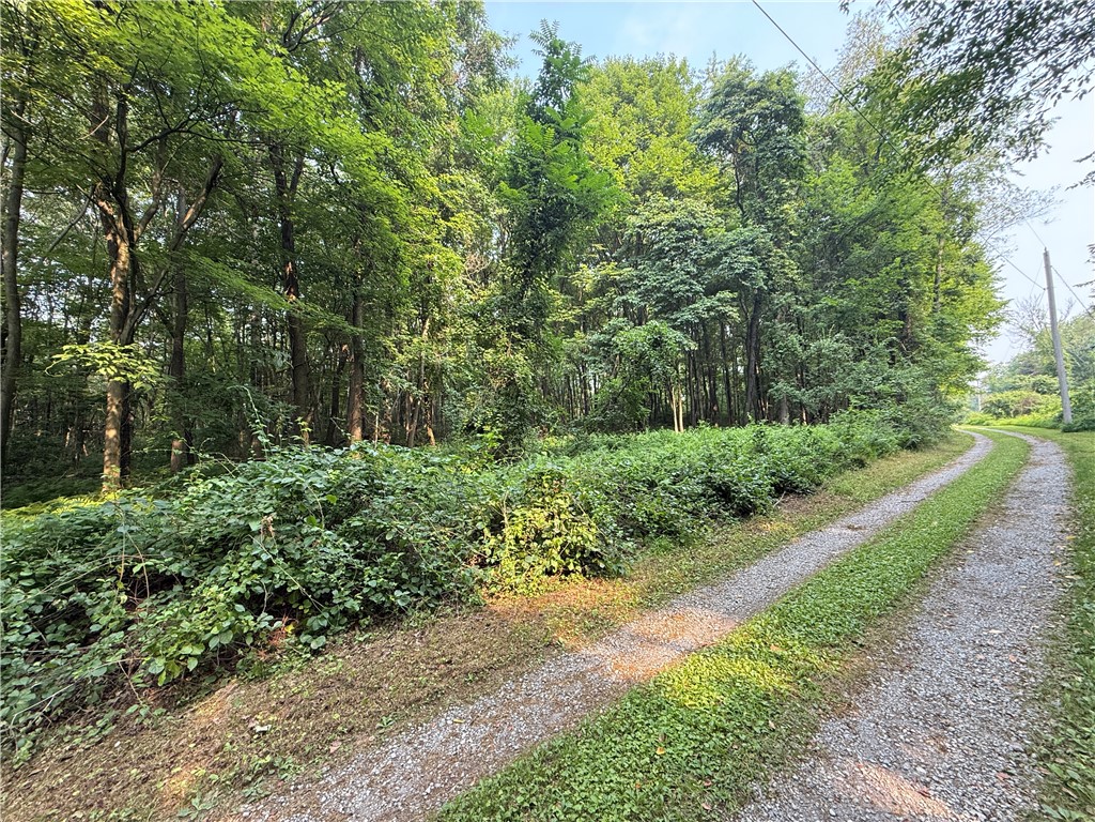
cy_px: 411
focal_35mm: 14
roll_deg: +1.8
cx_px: 548
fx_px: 443
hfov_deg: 102.1
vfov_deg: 85.7
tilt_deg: +6.0
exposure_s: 1/99
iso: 125
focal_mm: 2.22
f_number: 2.2
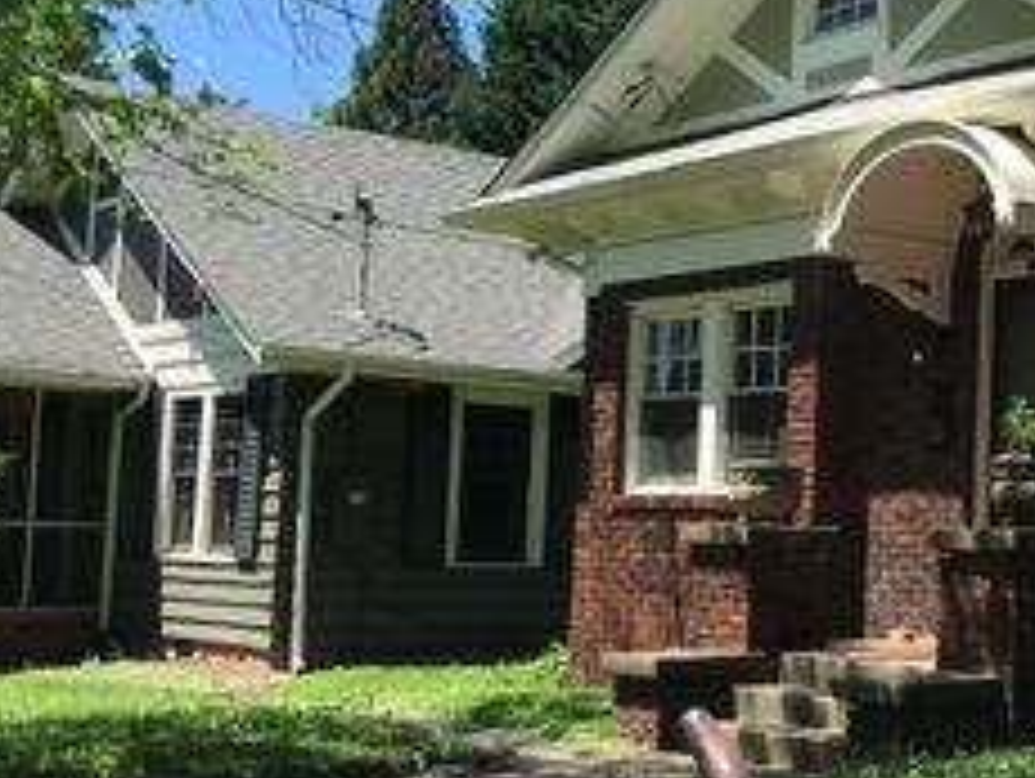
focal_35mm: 63
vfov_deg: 23.3
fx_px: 1886
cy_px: 447
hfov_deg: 28.3
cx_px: 1094
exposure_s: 1/746
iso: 25
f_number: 2.2
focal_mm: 4.15
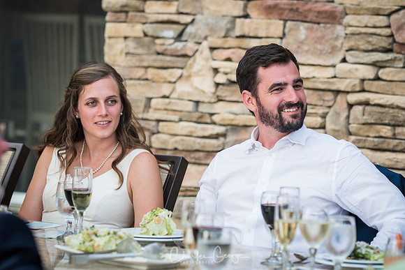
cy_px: 135
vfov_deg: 7.3
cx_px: 202
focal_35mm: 188
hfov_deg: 11.0
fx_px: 2110
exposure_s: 1/250
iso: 400
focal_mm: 125
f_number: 3.2
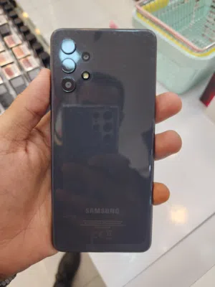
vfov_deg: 73.9
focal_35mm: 23
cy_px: 144
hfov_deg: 58.9
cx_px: 108
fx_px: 190
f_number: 1.8
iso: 50
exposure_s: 1/180
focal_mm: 6.4
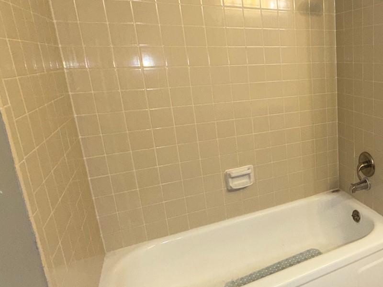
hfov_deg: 55.1
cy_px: 125
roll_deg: +1.4
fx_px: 310
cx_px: 345
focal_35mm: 28
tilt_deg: -13.2
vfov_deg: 49.6
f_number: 2.2
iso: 80
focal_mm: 2.22
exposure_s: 1/60
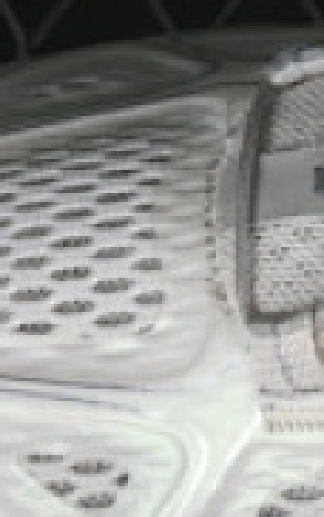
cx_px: 830
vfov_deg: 4.6
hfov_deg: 2.9
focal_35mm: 453
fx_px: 6390
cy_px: 690
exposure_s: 1/80
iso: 160
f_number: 7.1
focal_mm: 50
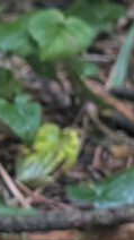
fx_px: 1480
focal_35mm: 234
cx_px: -101
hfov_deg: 5.1
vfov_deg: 9.2
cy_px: 73
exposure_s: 1/222
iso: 503
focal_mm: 6.9
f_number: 1.68
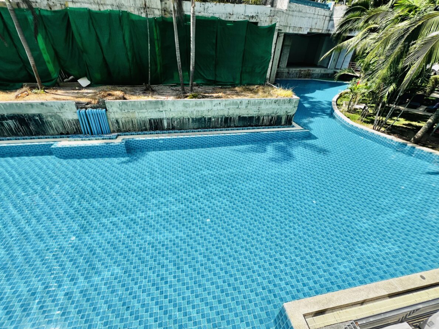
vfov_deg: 85.6
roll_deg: -2.1
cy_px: 167
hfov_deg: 102.0
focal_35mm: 14
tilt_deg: -34.8
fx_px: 177
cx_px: 213
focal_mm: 1.57
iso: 32
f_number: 1.8
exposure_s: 1/1508
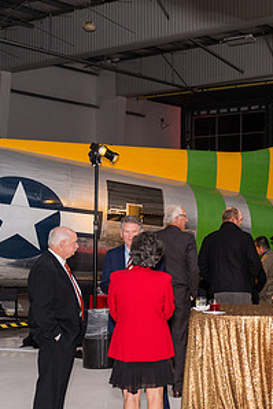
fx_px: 738
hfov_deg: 19.5
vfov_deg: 30.9
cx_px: 343
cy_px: 245
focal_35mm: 65
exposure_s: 1/250
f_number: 2.8
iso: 640
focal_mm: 33.4
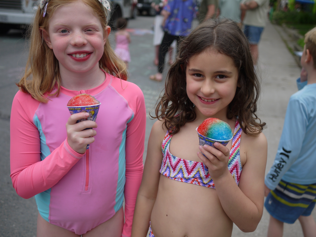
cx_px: 158
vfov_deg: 36.0
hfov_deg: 46.8
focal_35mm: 40
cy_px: 118
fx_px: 365
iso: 100
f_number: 2
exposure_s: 1/1000
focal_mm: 20
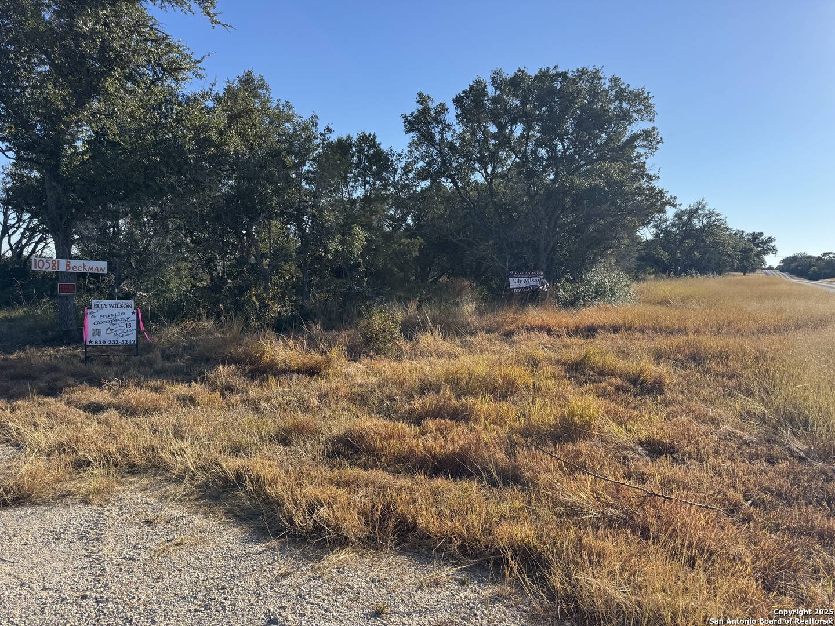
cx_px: 418
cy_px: 313
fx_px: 579
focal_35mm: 24
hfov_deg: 71.6
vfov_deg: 56.8
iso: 80
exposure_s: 1/2959
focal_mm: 6.76
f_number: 1.78
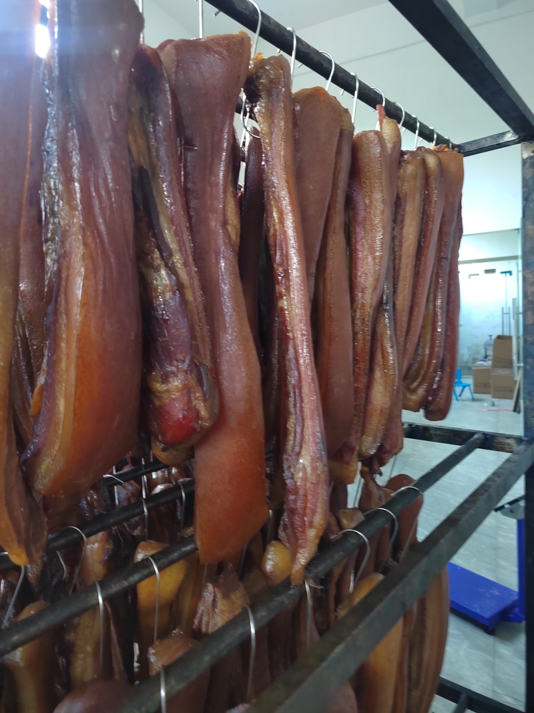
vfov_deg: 73.9
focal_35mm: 23
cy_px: 356
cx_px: 267
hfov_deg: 58.9
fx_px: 473
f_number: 1.9
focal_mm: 5.52
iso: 640
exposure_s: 1/3.33
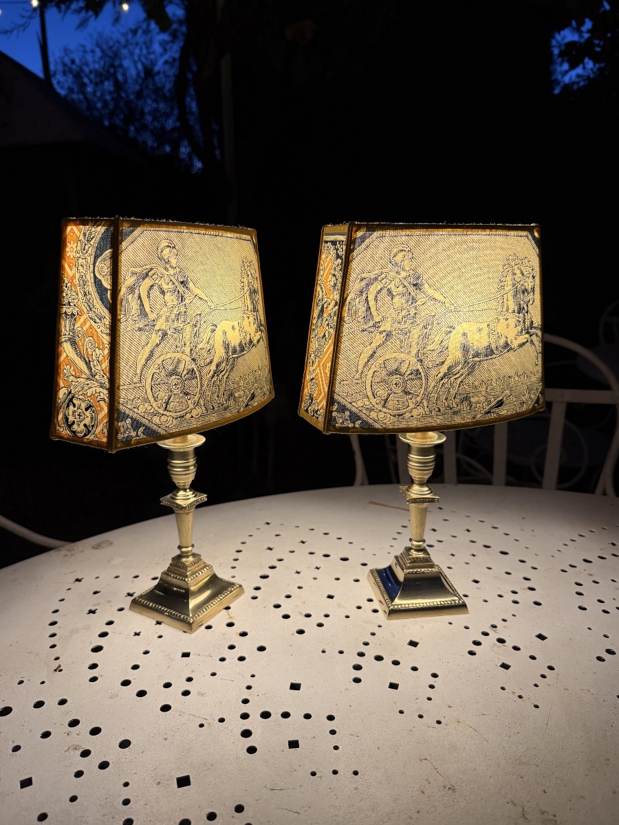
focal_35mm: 24
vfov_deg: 71.6
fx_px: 572
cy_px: 412
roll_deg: -2.1
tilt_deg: -14.0
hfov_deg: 56.8
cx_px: 310
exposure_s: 1/105
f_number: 1.78
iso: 200
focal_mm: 6.76
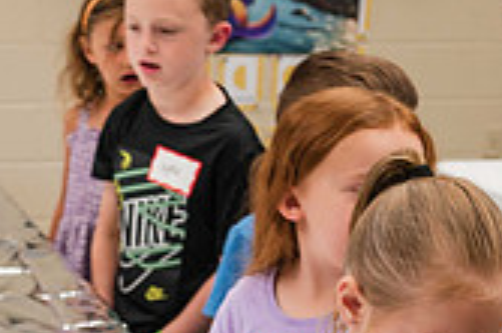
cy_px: 408
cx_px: 5
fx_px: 1518
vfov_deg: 12.2
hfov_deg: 18.3
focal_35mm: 109
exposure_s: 1/125
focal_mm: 30
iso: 720
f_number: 4
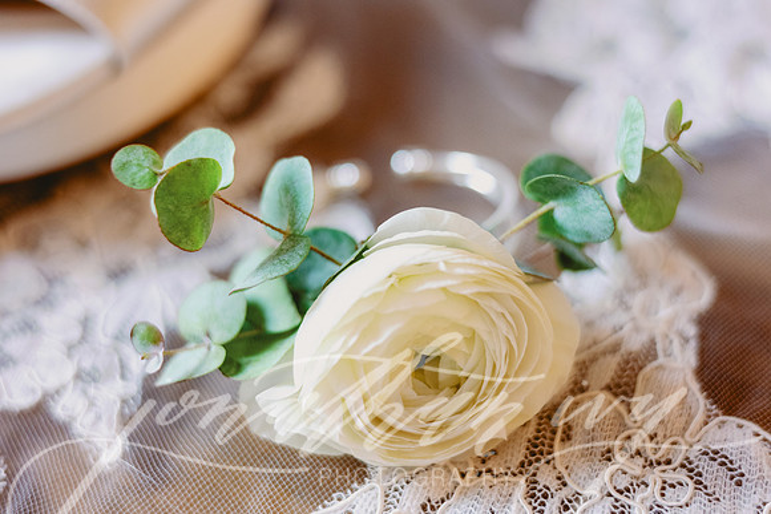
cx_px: 386
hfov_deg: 39.6
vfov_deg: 27.0
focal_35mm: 50
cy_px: 257
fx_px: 1071
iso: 1600
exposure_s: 1/80
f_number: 2.5
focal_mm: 50
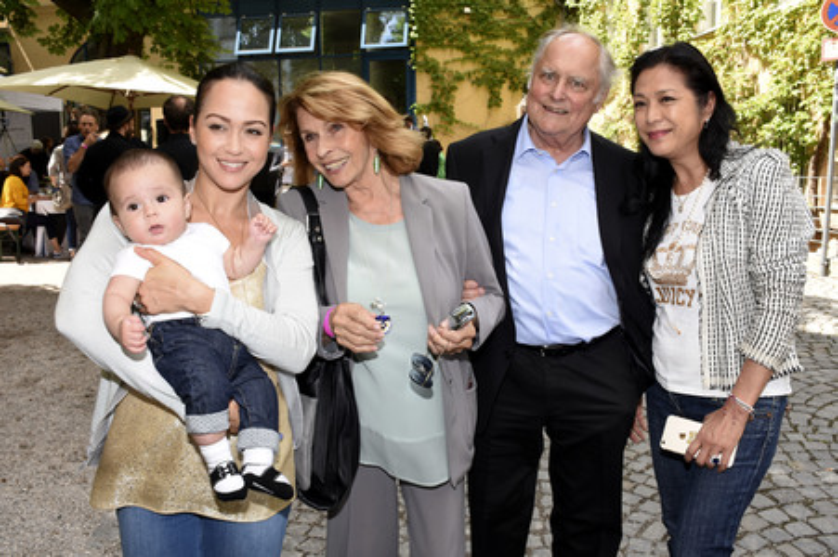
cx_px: 419
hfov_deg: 62.0
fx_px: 698
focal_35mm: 30
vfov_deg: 43.5
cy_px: 278
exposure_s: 1/160
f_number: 9
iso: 320
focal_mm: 20
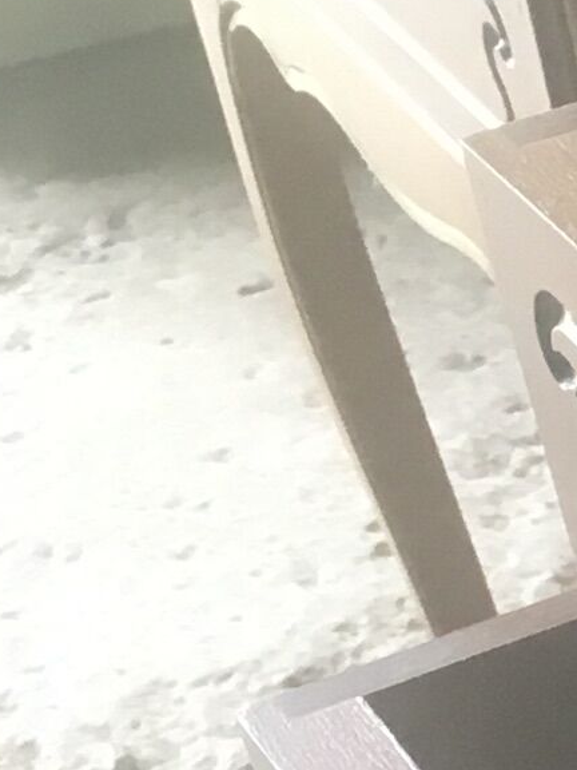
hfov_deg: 6.5
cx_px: 1915
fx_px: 4512
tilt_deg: -34.4
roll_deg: +2.1
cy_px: 1071
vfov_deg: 9.5
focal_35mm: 203
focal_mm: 4.15
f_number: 2.2
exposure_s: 1/33
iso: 50
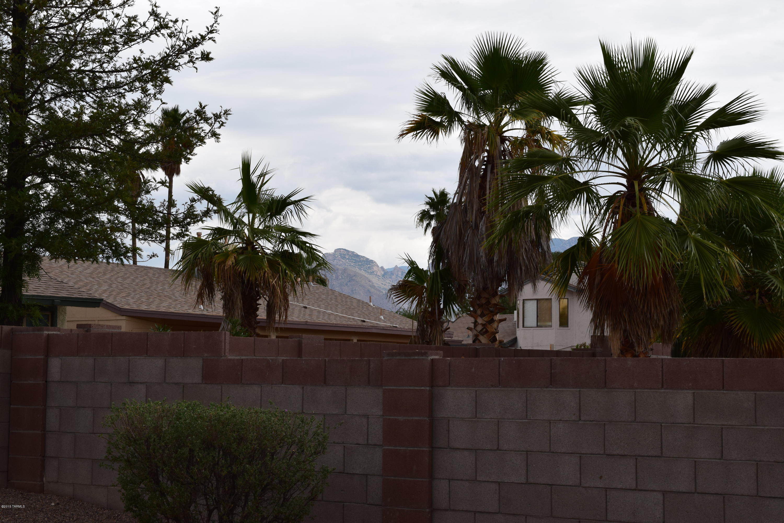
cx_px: 392
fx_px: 1503
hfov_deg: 29.2
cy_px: 262
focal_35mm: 69
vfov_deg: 19.7
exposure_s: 1/500
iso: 360
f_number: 11
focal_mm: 46
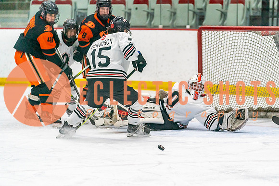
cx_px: 178
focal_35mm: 210
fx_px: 1630
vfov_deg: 6.5
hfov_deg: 9.8
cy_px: 117
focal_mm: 164
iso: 3200
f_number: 2.8
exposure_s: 1/1250
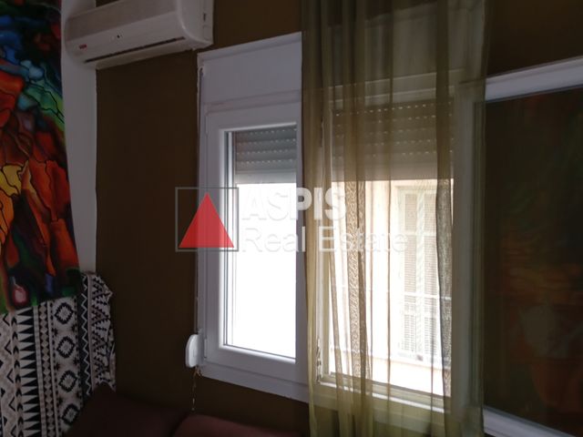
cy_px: 218
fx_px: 472
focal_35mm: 28
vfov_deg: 49.7
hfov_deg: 63.4
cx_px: 292
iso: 1025
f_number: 1.8
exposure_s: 1/33.3
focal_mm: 4.27
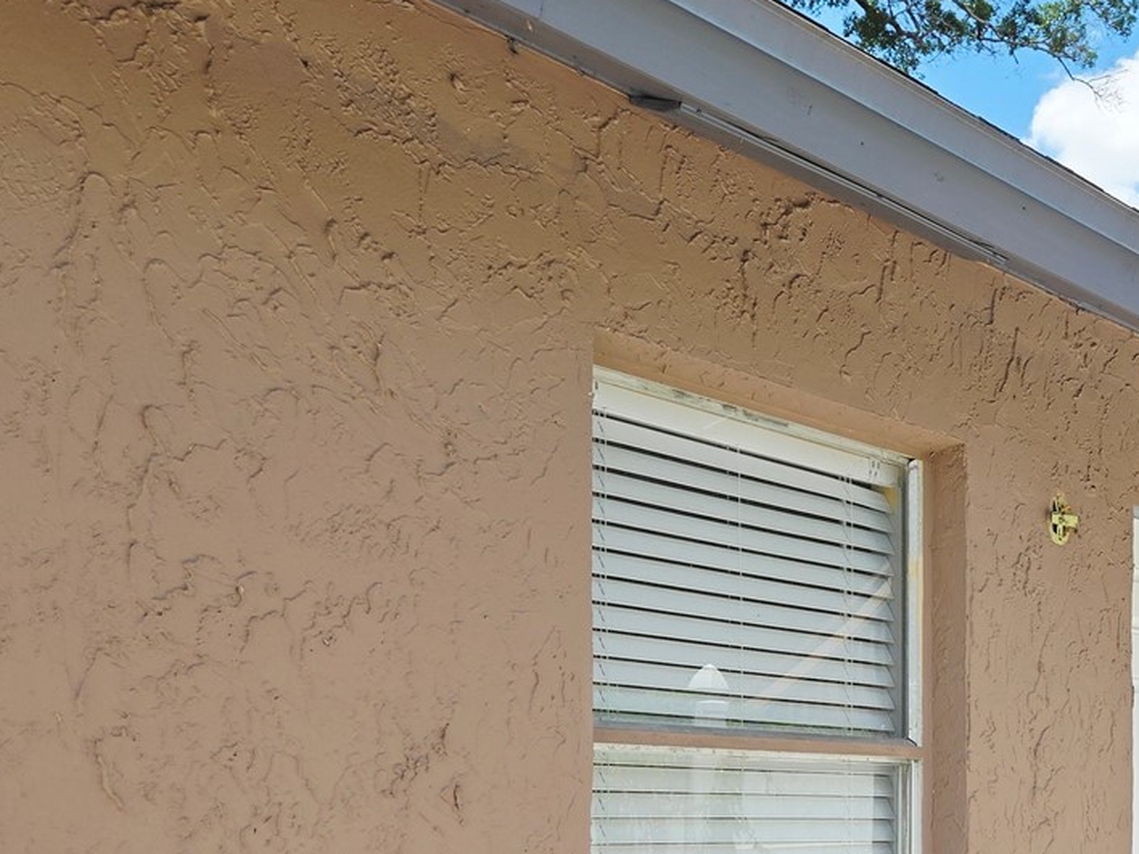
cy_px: 801
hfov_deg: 33.2
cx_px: 1186
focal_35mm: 52
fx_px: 1711
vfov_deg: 26.9
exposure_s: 1/1505
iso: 25
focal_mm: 5.4
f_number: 1.8
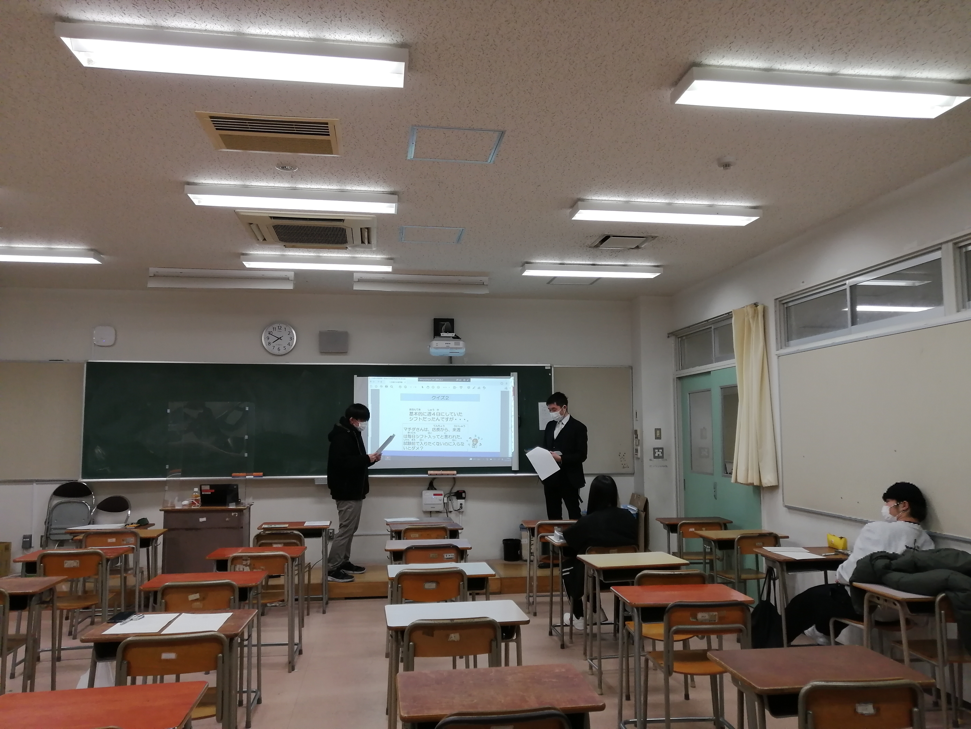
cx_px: 486
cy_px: 364
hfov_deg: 65.3
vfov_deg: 51.4
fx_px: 757
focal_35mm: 27
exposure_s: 1/100
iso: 125
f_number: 1.8
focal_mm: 3.62
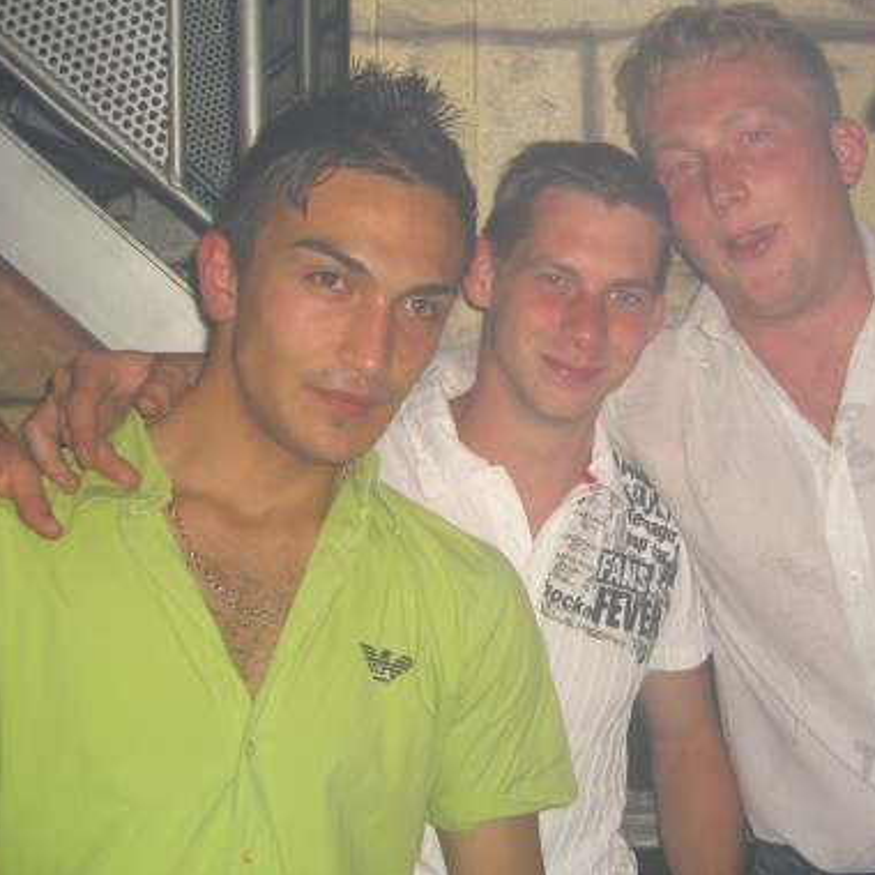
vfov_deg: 32.1
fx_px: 1516
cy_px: 371
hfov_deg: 31.9
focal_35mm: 53
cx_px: 599
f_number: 2.8
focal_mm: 7.9
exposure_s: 1/60
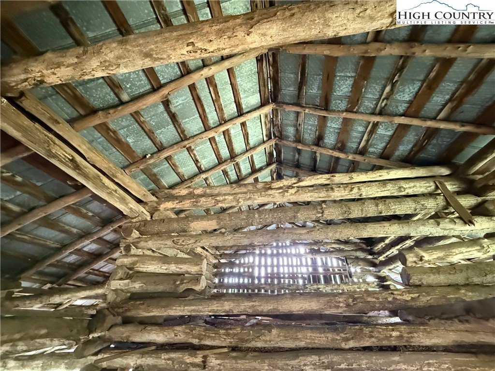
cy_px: 186
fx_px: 200
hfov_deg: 102.1
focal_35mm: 14
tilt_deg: +33.4
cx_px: 248
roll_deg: -0.5
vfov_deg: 85.7
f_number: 2.2
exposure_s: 1/58
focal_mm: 2.22
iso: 1600
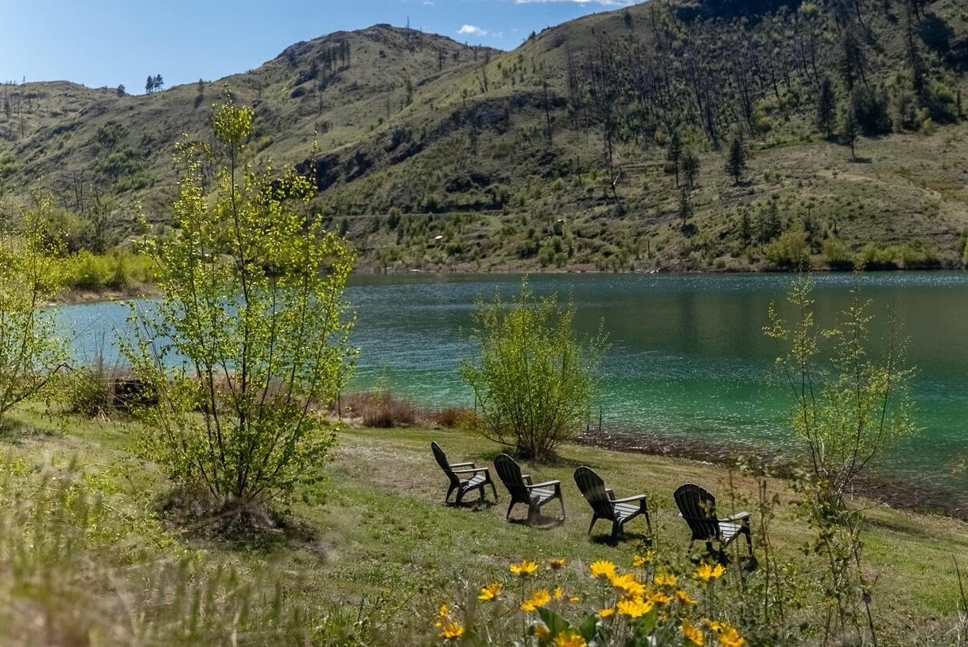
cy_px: 311
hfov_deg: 47.5
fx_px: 1079
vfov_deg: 33.4
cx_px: 652
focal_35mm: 40
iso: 100
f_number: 2.8
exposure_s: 1/5000
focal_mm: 28.8
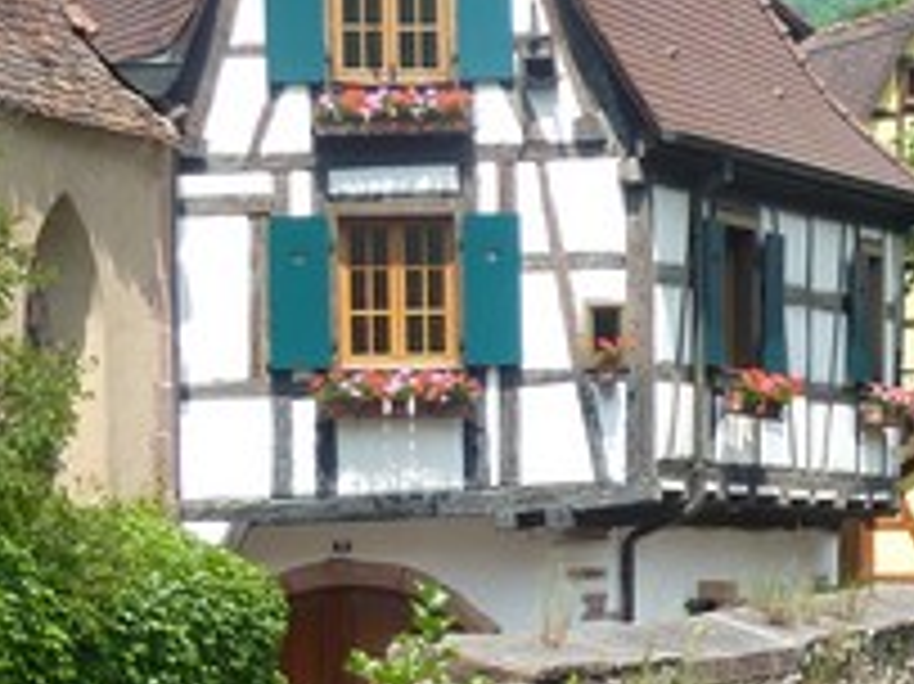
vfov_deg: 8.8
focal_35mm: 168
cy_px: 466
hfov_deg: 11.4
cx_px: 1303
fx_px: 4433
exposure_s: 1/320
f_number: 4
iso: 80
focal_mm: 7.9
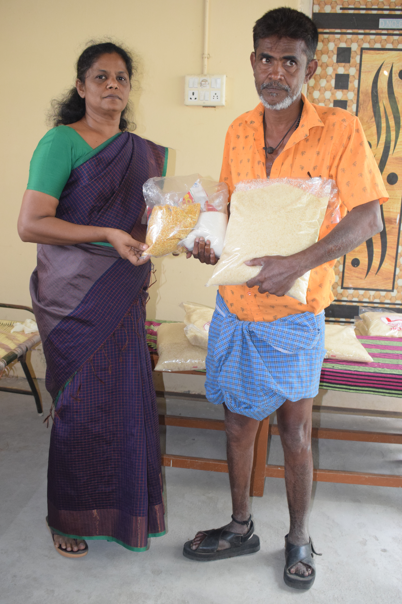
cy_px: 302
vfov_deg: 55.1
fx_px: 578
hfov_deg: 38.4
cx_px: 201
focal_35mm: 34
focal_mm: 23
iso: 2000
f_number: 6.3
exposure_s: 1/80
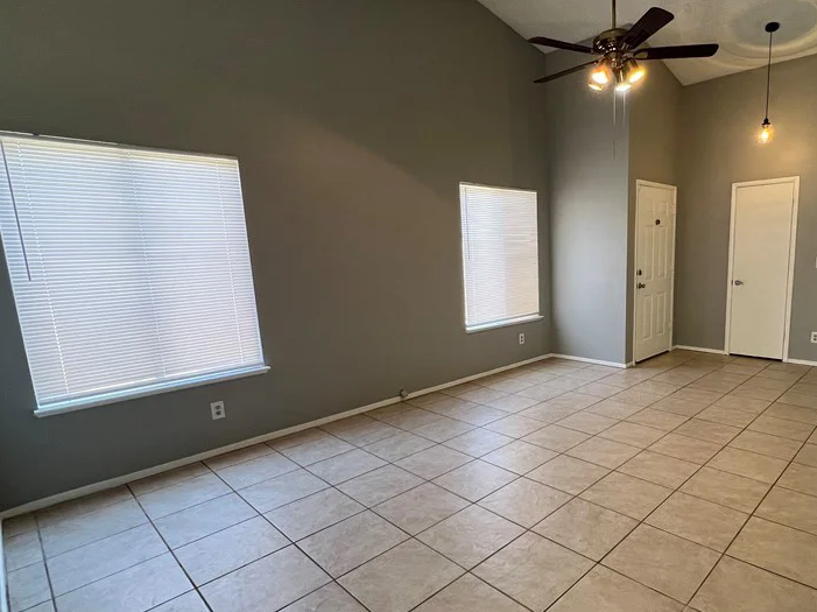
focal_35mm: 19
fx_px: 448
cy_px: 336
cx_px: 526
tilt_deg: -10.3
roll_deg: +2.1
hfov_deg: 82.6
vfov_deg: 68.5
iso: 160
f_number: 1.8
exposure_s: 1/60
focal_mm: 1.57
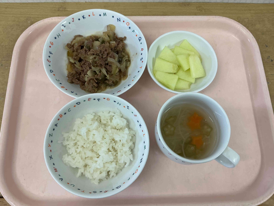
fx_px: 230
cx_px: 137
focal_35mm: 29
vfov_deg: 48.2
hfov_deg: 61.7
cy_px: 103
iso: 50
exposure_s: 1/60
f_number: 1.8
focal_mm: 3
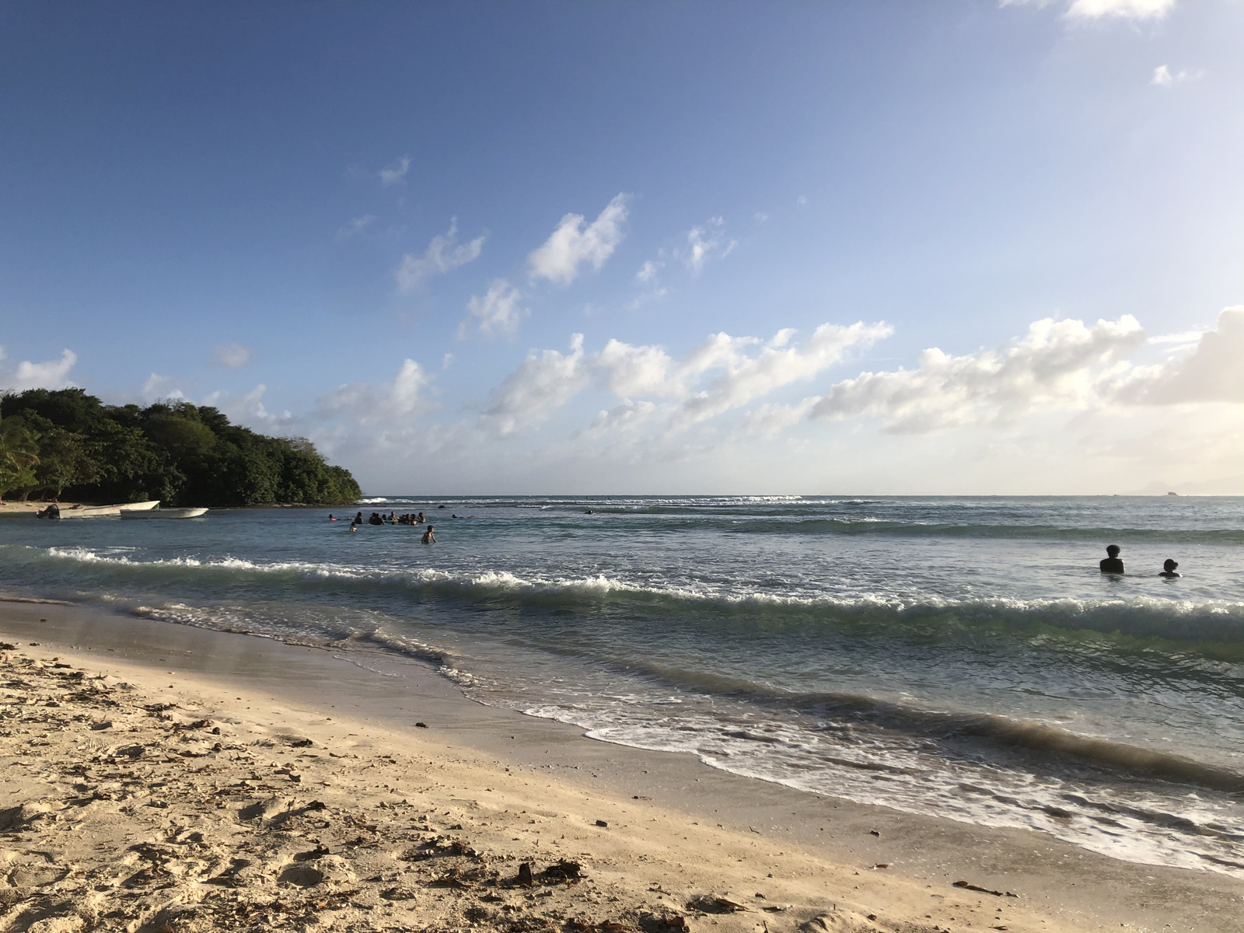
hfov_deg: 63.4
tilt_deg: +1.3
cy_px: 466
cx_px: 622
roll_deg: +0.9
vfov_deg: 49.7
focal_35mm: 28
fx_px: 1006
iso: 20
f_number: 1.8
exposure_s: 1/3003
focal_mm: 4
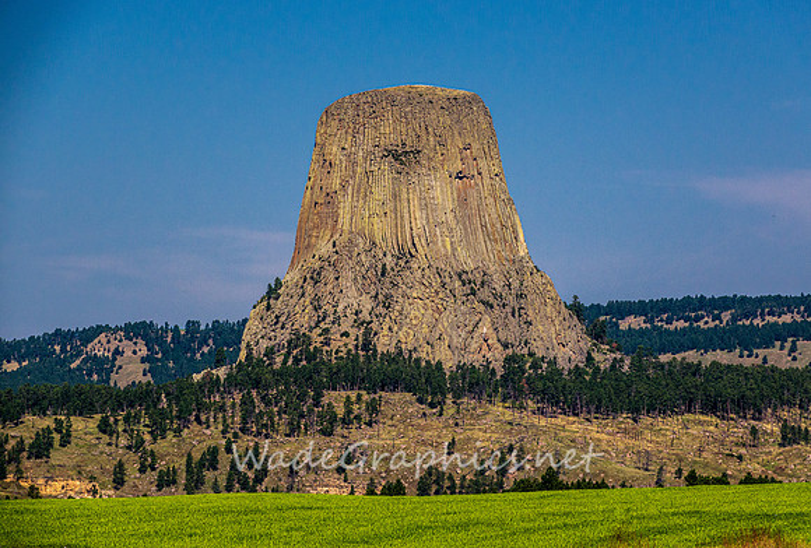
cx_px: 412
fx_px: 5441
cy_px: 274
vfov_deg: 5.8
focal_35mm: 240
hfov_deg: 8.5
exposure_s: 1/640
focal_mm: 87.11
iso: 320
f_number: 7.1
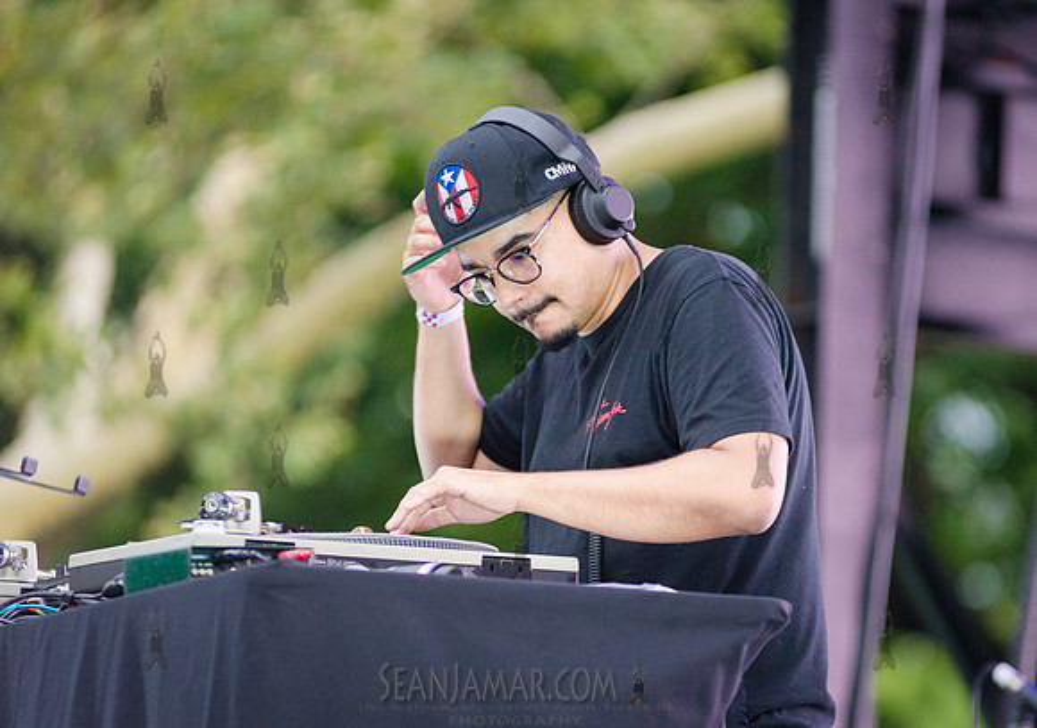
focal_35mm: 233
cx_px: 615
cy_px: 410
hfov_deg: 8.7
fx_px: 6836
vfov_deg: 6.1
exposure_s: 1/320
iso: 2000
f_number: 3.5
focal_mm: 200
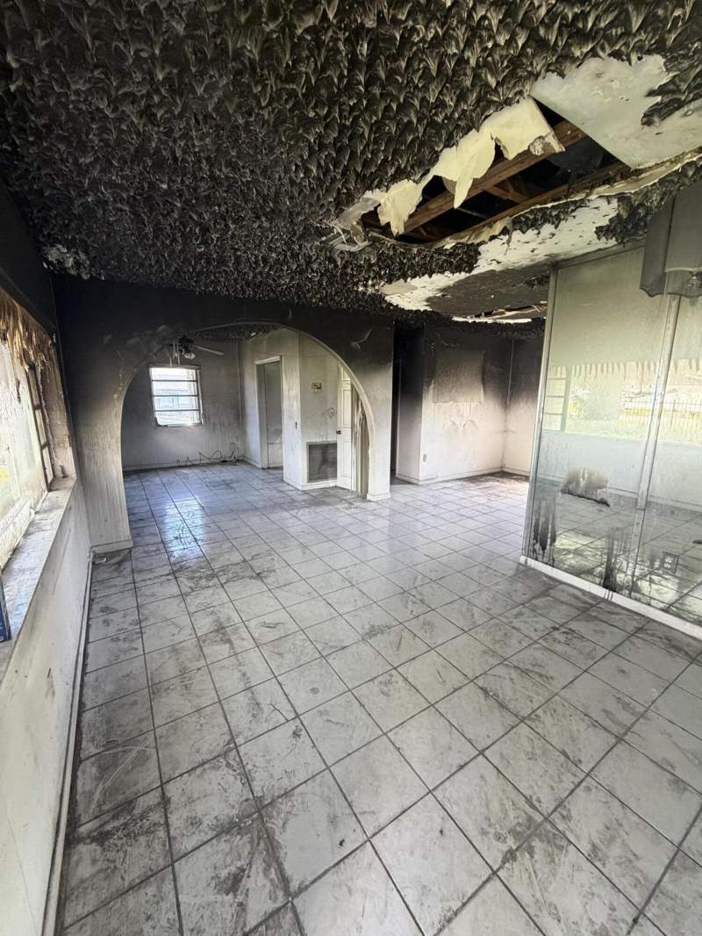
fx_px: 378
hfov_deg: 85.7
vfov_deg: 102.1
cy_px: 468
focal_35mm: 14
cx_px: 351
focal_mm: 2.22
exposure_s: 1/72
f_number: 2.2
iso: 320
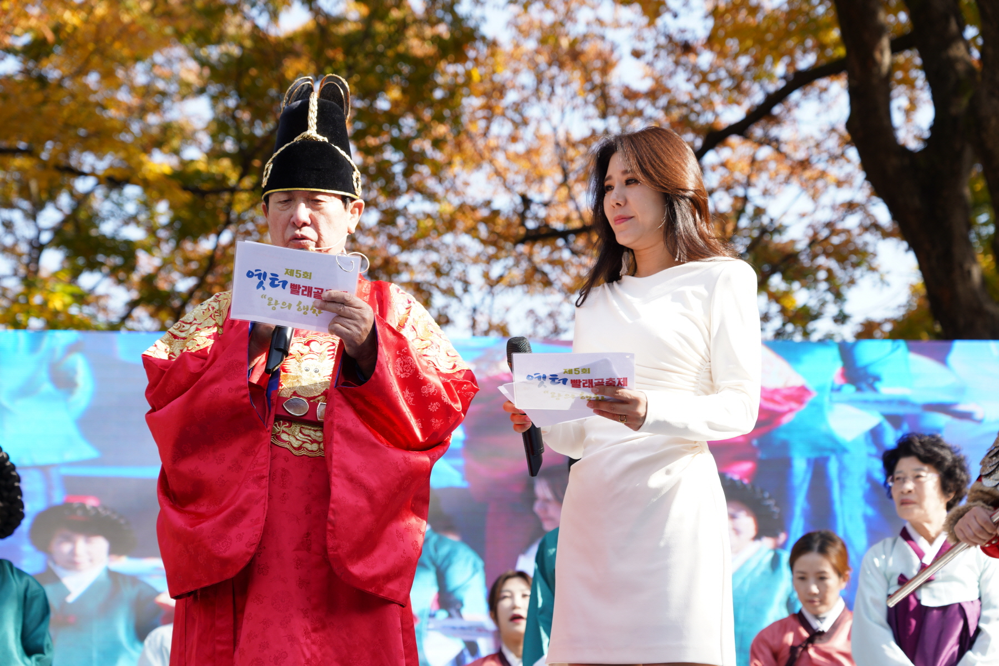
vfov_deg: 15.9
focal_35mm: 86
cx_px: 500
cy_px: 333
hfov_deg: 23.6
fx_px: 2386
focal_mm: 86
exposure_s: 1/160
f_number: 5.6
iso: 160
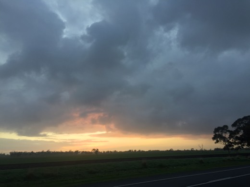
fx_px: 209
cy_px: 94
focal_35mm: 29
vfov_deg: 48.2
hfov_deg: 61.7
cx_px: 125
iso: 32
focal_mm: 4.15
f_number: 2.2
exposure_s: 1/60
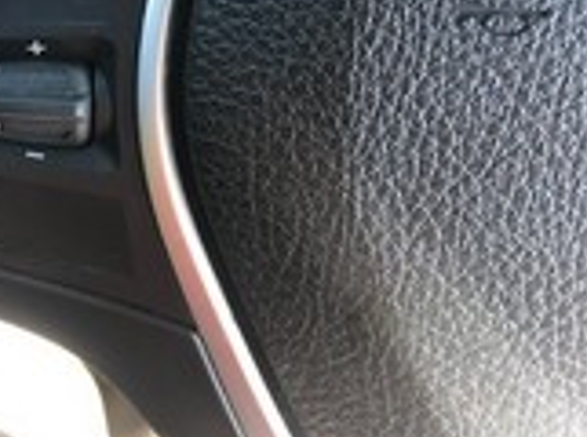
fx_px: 1032
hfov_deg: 29.2
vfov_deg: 22.8
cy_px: -22
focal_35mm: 61
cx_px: -29
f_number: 1.8
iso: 40
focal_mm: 4
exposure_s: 1/24
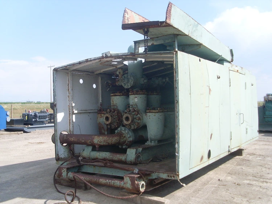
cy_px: 102
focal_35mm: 38
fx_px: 299
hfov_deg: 49.0
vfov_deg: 37.7
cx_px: 136
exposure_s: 1/180
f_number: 7.7
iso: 80
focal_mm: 6.3
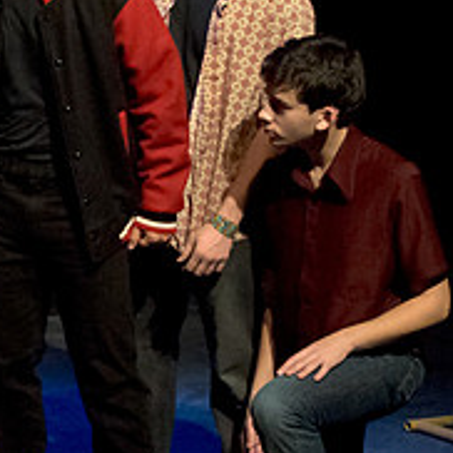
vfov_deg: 12.3
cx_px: 47
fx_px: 2108
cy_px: 210
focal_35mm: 142
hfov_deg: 12.2
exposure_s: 1/100
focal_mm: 35
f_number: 2.8
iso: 6400
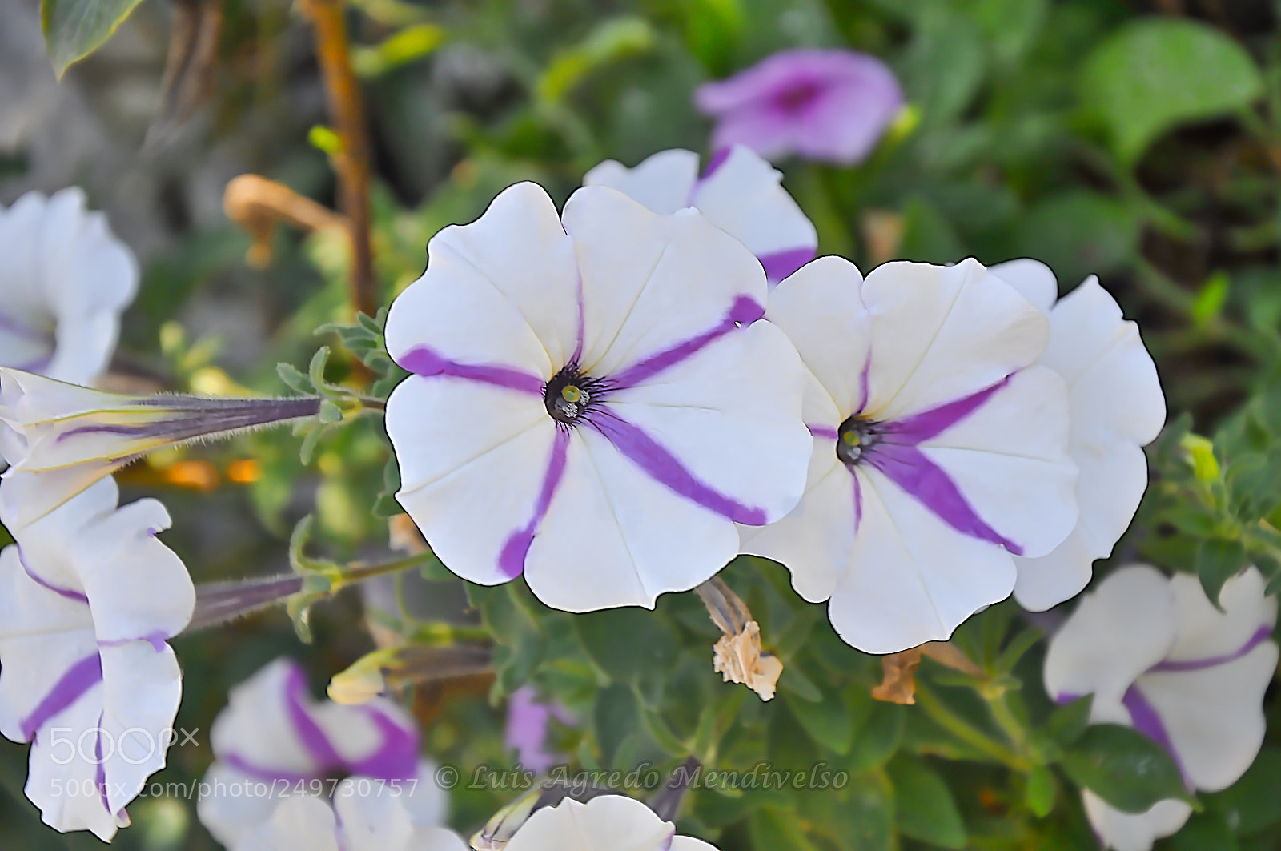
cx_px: 640
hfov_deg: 19.5
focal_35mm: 105
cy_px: 426
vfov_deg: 13.0
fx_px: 3732
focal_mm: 70
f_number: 8
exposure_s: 1/125
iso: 400
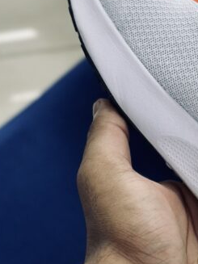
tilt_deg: -58.3
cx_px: 258
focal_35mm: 137
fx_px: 1046
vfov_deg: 14.4
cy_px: 145
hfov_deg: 10.6
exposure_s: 1/120
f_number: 1.78
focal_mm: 6.86
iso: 64
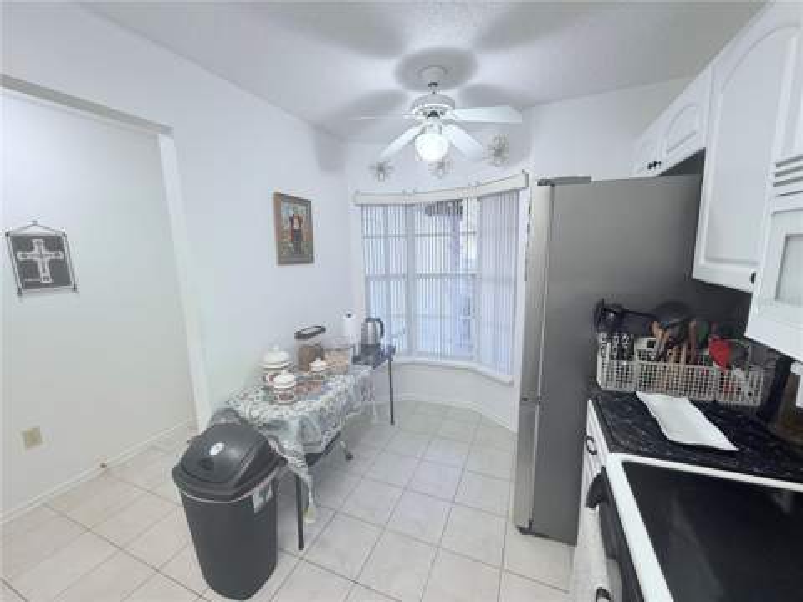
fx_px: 325
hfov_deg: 102.1
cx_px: 402
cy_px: 301
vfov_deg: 85.7
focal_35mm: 14
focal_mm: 2.22
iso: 250
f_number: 2.2
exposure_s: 1/120
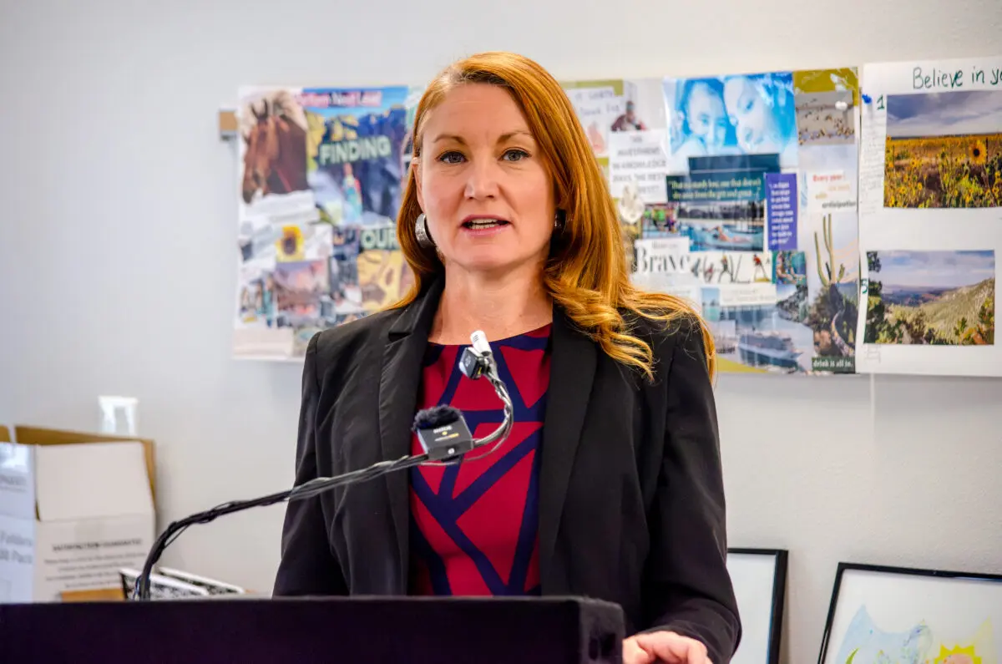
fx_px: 5208
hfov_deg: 11.0
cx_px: 501
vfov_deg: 7.3
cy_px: 332
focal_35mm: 188
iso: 2200
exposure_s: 1/800
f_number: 4.8
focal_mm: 125
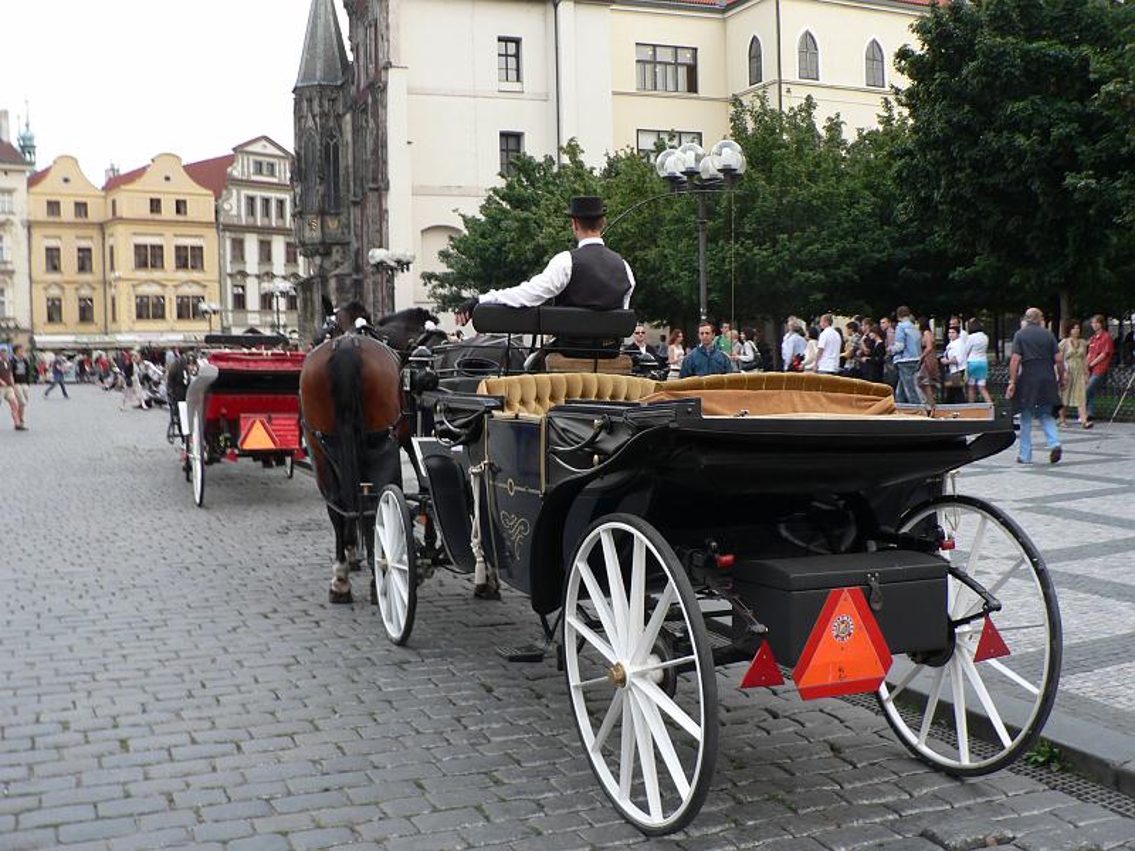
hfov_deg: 51.4
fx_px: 1180
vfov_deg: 39.7
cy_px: 426
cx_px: 568
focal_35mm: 36
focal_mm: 6
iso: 80
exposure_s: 1/80
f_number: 2.8
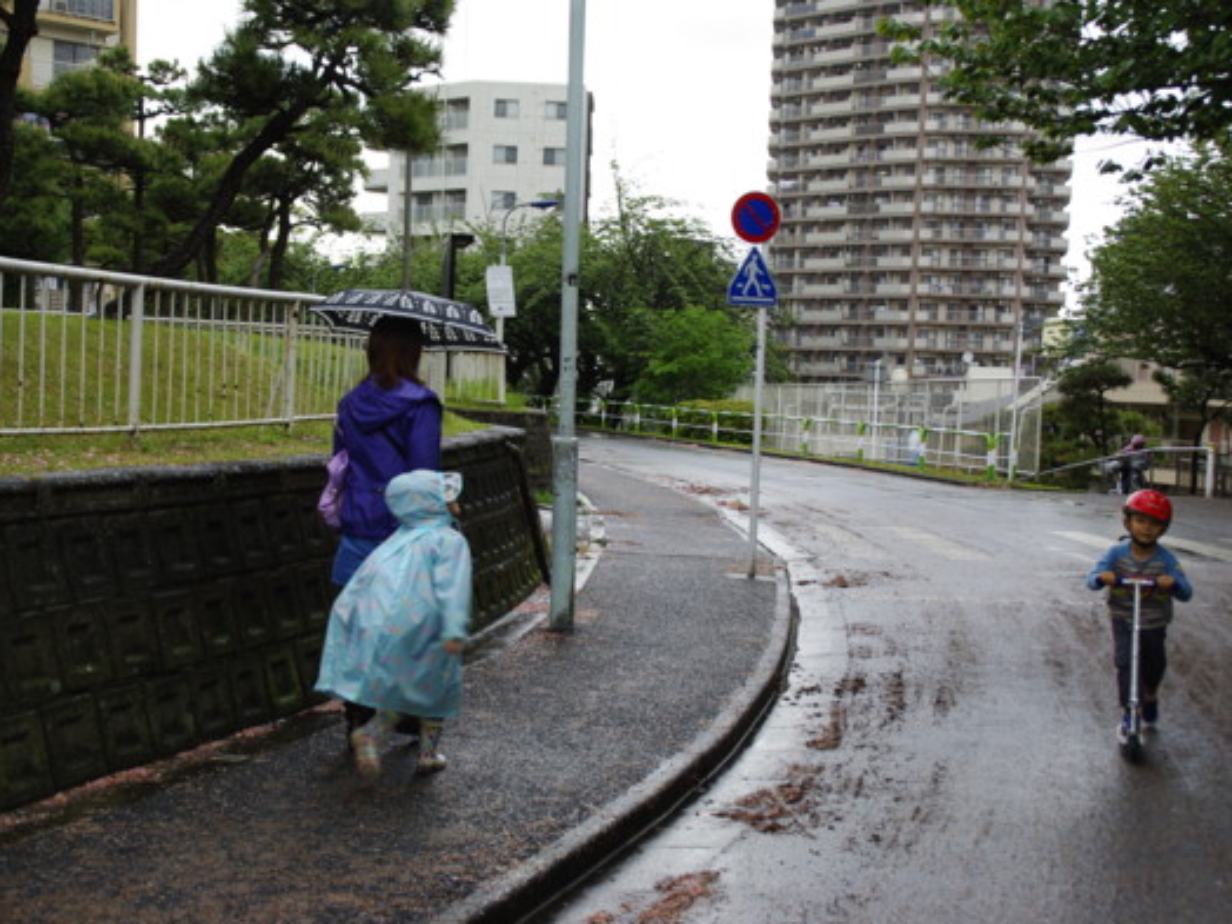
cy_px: 454
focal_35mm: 54
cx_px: 571
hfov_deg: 35.5
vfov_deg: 27.0
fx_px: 1922
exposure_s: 1/45
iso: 100
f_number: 5.6
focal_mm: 33
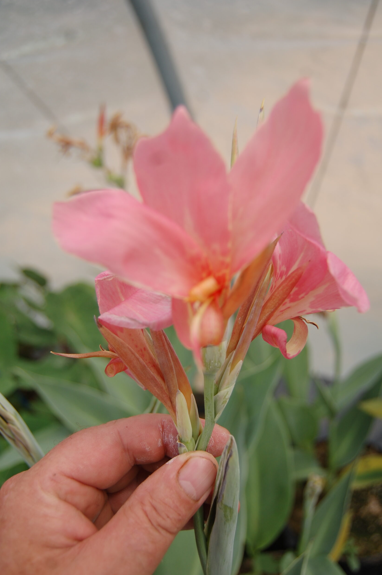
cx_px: 190
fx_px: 566
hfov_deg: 37.3
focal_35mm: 36
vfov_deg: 53.8
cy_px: 284
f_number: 3.8
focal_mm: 23
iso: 200
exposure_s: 1/1000
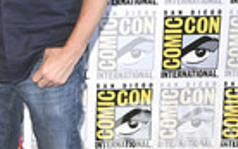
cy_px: 38
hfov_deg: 19.4
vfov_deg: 12.3
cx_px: 31
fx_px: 687
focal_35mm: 106
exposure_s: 1/250
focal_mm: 36
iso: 2000
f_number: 6.3
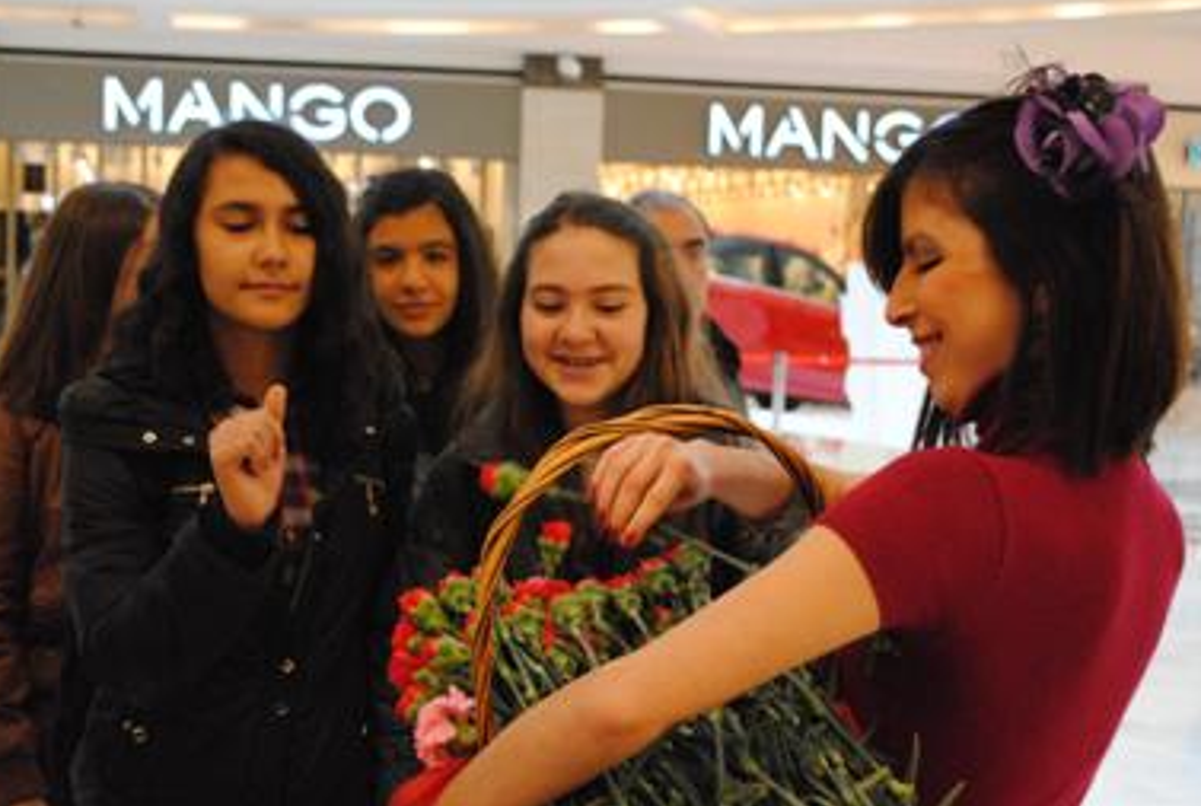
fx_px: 1905
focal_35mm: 57
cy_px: 471
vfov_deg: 23.9
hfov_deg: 34.9
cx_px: 519
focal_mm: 32
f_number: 4.8
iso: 1600
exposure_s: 1/125
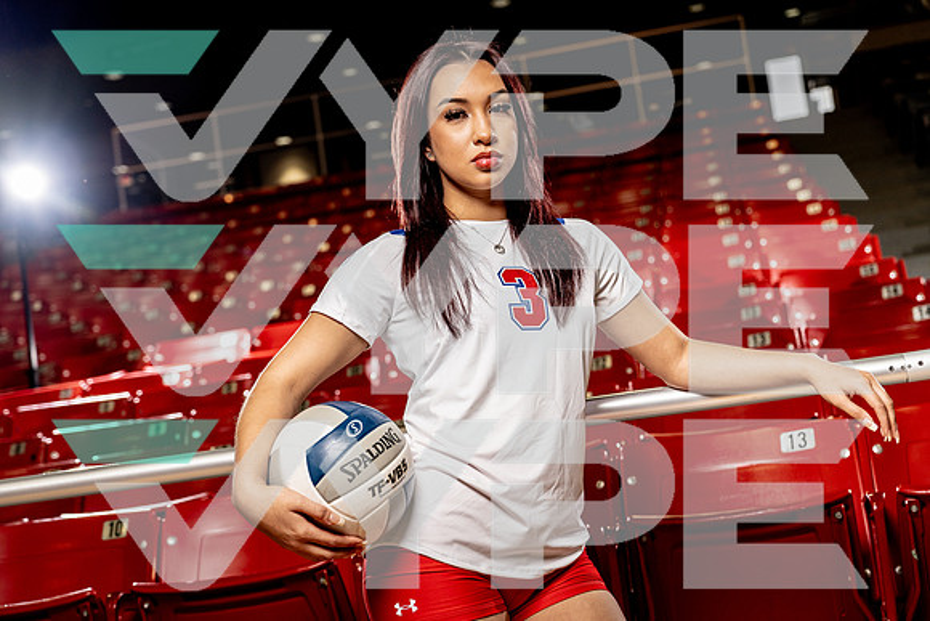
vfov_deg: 23.8
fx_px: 1473
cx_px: 465
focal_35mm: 57
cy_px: 310
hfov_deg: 35.0
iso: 400
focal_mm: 57
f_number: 4
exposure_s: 1/250
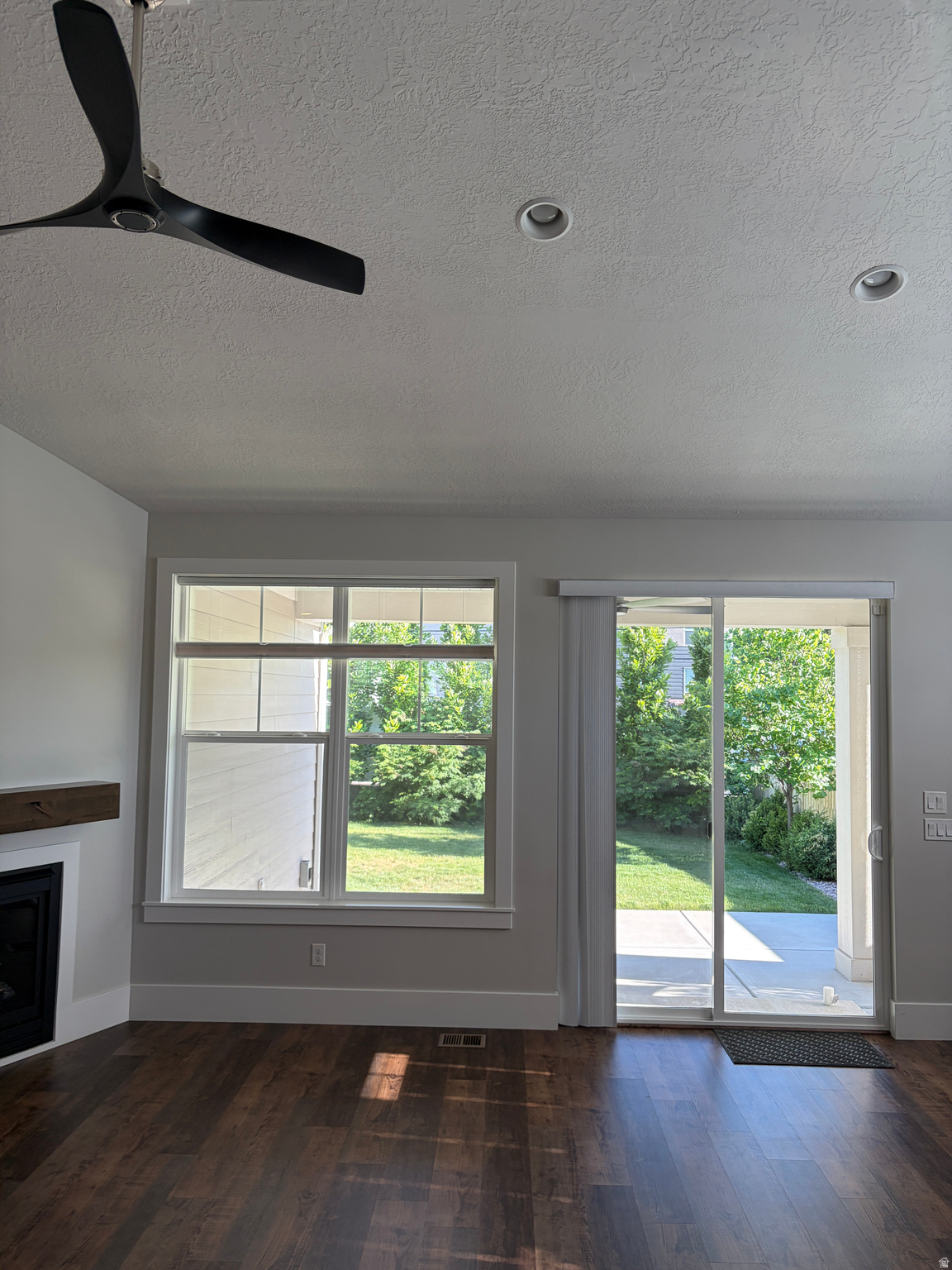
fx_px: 953
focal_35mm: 26
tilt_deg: +5.4
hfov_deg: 53.1
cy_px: 635
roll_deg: -0.2
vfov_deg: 67.3
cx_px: 476
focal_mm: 5.96
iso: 64
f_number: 1.6
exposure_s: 1/120
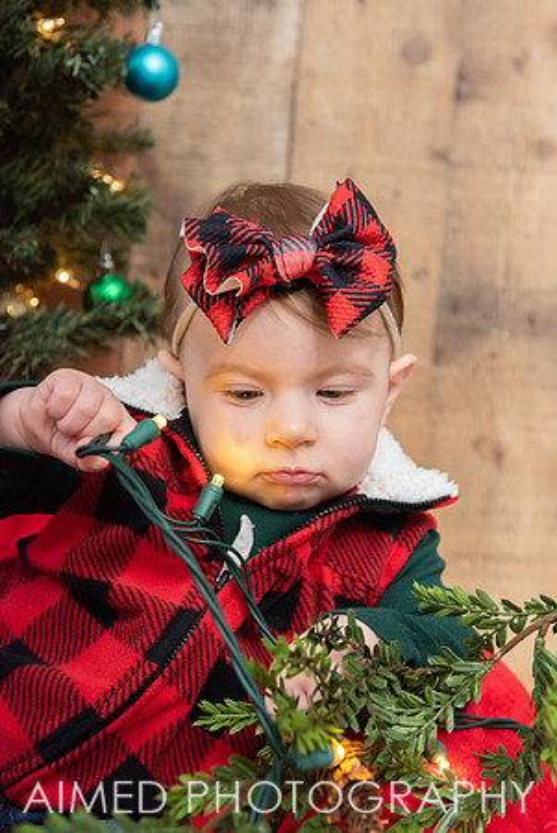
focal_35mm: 66
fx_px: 1528
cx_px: 278
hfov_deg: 20.7
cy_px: 416
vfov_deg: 30.5
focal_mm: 66
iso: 1600
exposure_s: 1/250
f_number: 5.6
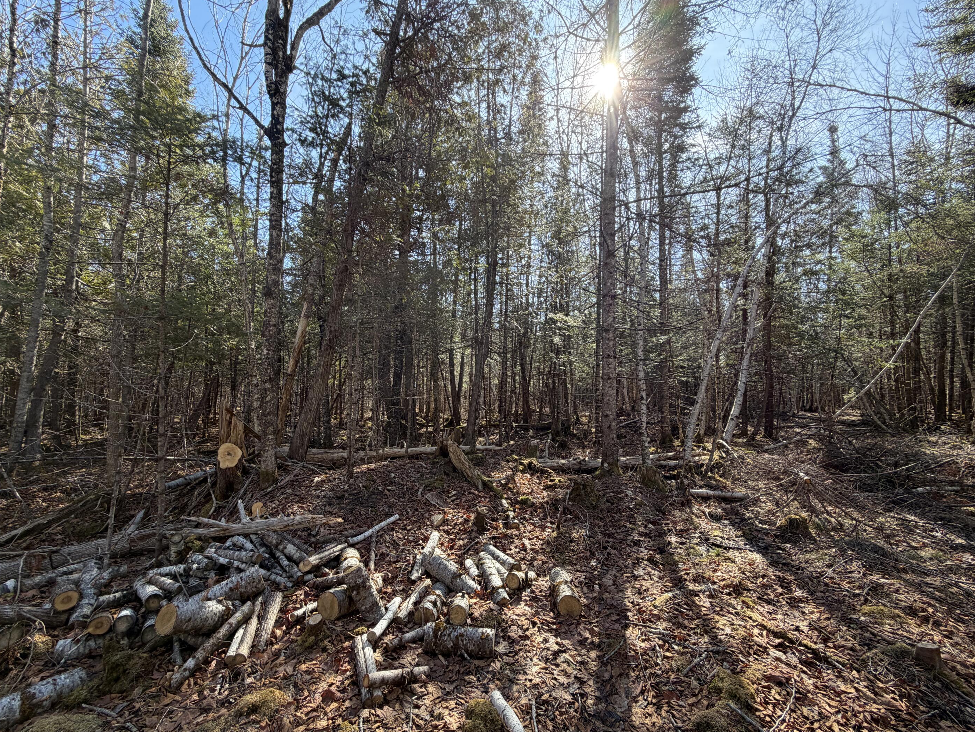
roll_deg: -0.7
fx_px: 422
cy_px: 379
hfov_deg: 98.1
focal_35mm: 15
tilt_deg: +0.7
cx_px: 473
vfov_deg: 81.7
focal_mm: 2.22
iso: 50
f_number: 2.2
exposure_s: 1/225
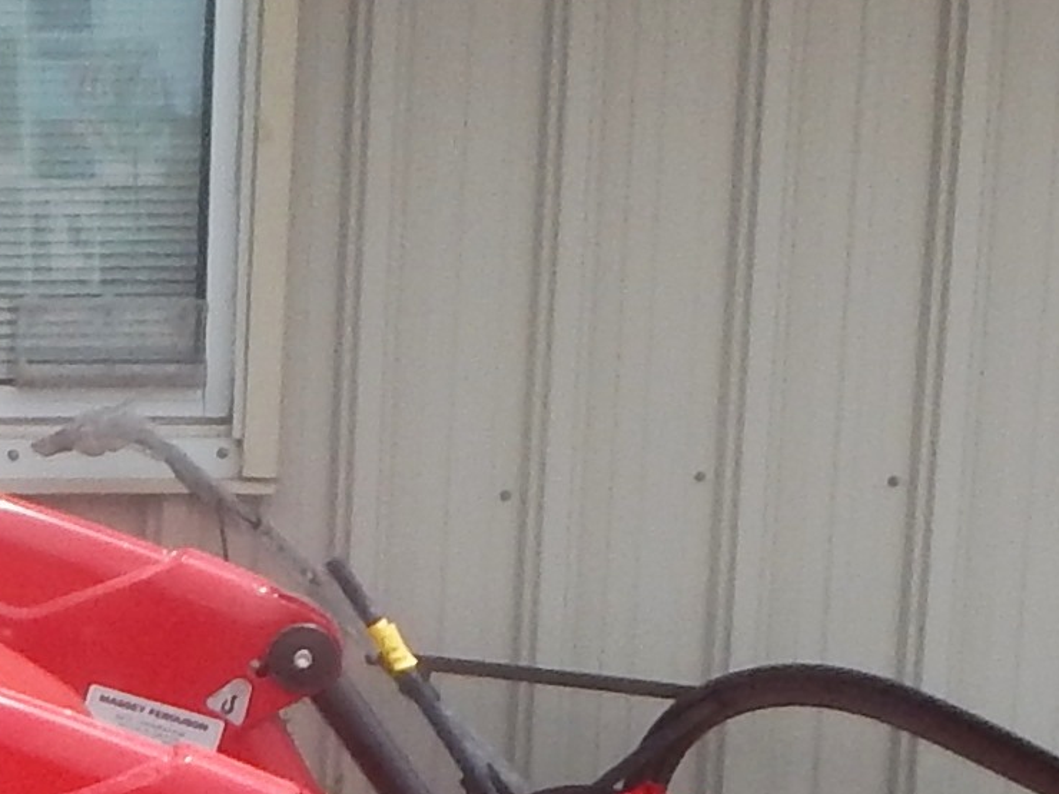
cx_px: -731
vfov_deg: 10.6
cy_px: 1033
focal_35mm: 137
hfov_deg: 13.2
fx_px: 4191
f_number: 6
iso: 125
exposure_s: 1/400
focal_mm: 4
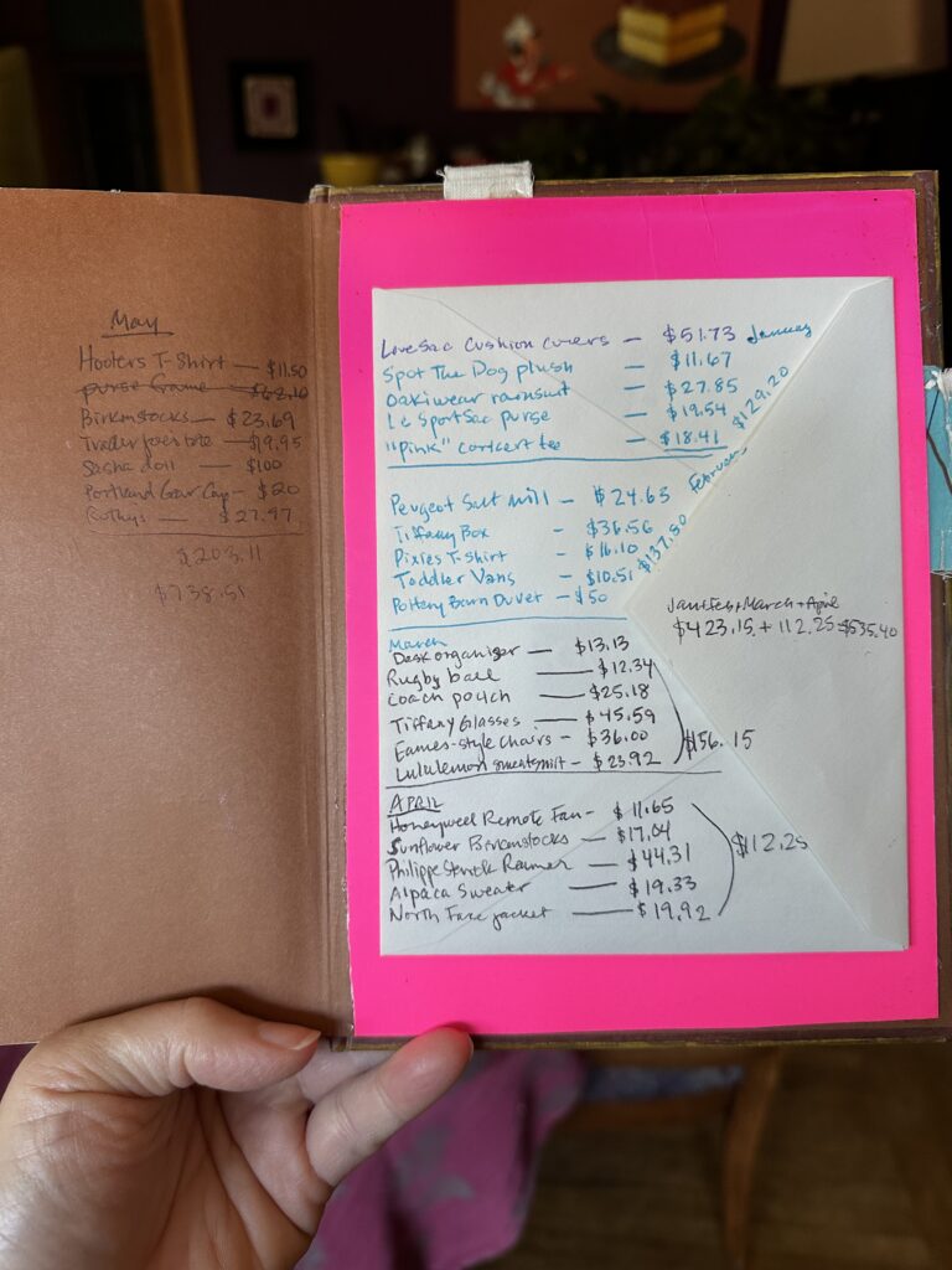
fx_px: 880
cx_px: 476
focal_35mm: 24
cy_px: 635
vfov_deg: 71.6
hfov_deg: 56.8
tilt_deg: -25.1
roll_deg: -1.4
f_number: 1.78
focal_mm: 6.86
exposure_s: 1/120
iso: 200
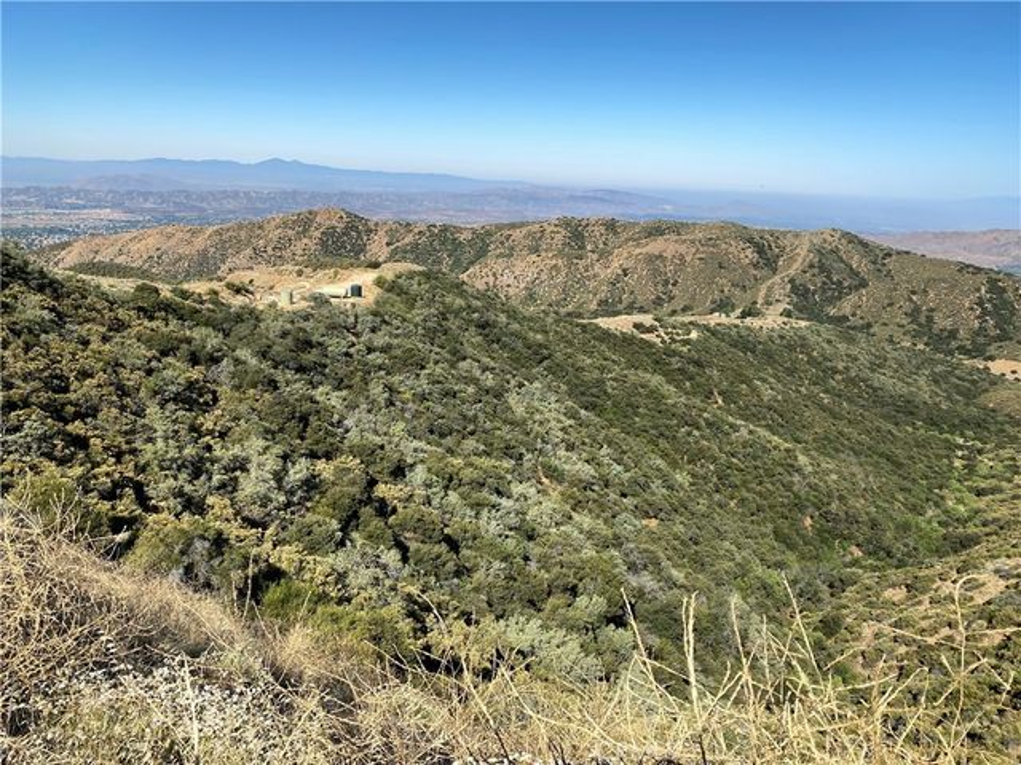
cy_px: 382
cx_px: 510
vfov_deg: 53.1
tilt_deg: -14.7
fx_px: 767
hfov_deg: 67.3
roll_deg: -3.4
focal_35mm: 26
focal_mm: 4.25
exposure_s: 1/2967
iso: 32
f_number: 1.8
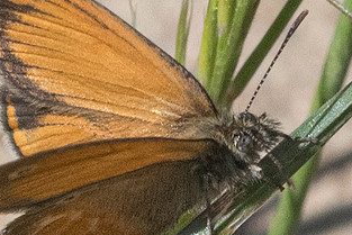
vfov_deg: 0.7
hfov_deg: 1.0
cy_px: 133
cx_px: 51
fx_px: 20591
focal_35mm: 2105
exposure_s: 1/1600
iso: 800
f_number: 11
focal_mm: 150
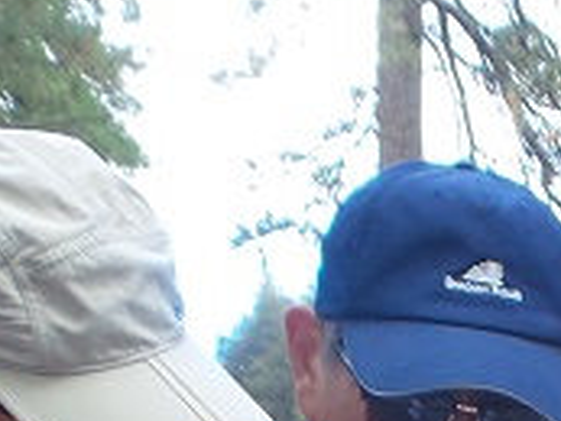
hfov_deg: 15.3
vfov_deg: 9.9
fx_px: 2043
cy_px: 1101
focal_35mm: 126
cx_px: 574
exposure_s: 1/60
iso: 100
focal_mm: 4.1
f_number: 3.5
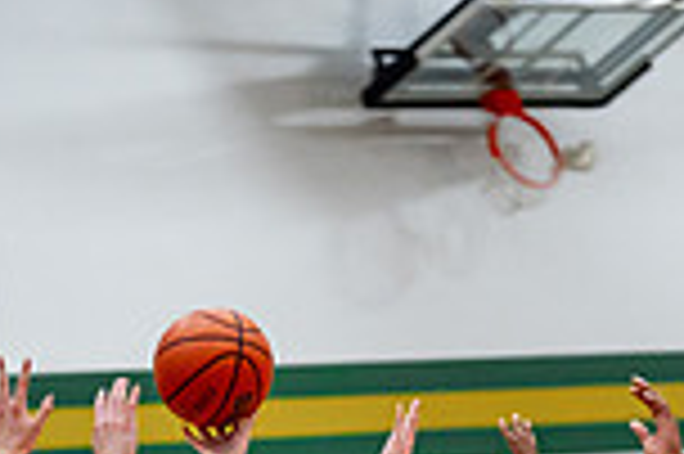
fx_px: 5124
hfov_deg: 7.6
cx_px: 405
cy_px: 993
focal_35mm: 270
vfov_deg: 5.0
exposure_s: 1/1000
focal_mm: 91
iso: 2000
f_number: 2.8
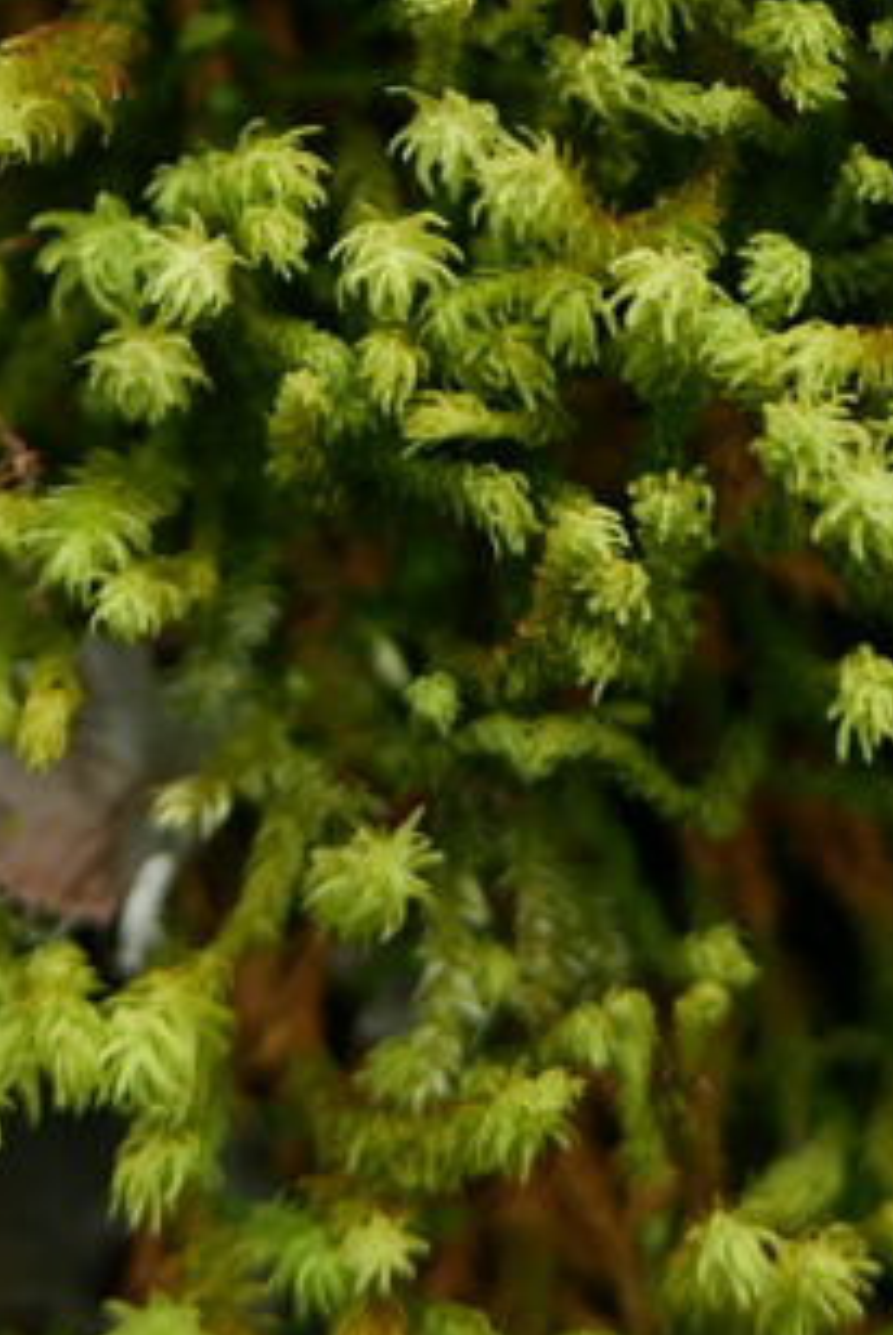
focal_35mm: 91
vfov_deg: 21.1
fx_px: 3378
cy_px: -178
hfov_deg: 15.1
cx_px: 457
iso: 200
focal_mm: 15.9
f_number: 2.5
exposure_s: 1/125
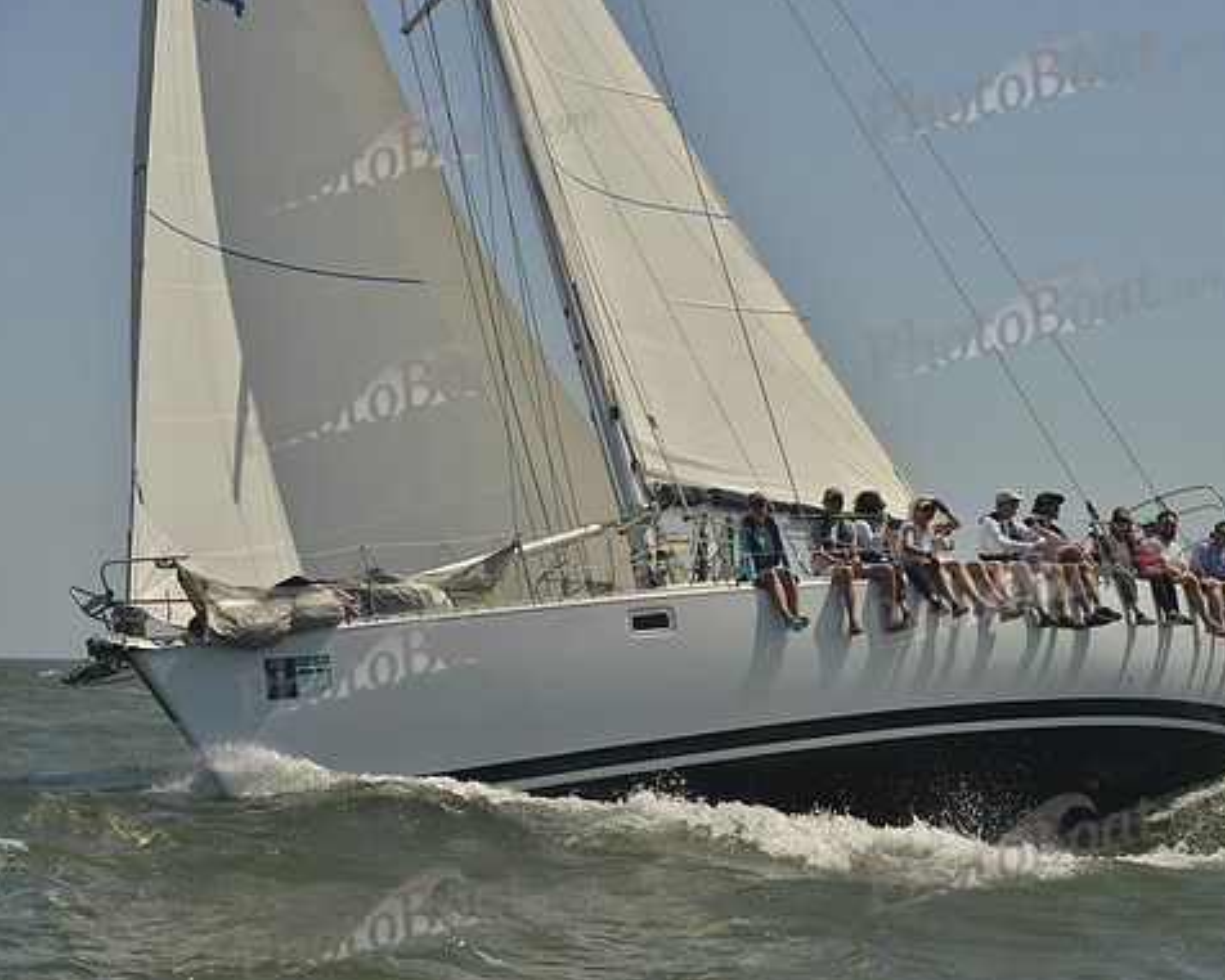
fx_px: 2901
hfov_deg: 23.8
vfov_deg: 19.2
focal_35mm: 80
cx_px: 733
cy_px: 487
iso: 280
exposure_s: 1/1000
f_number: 10
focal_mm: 70
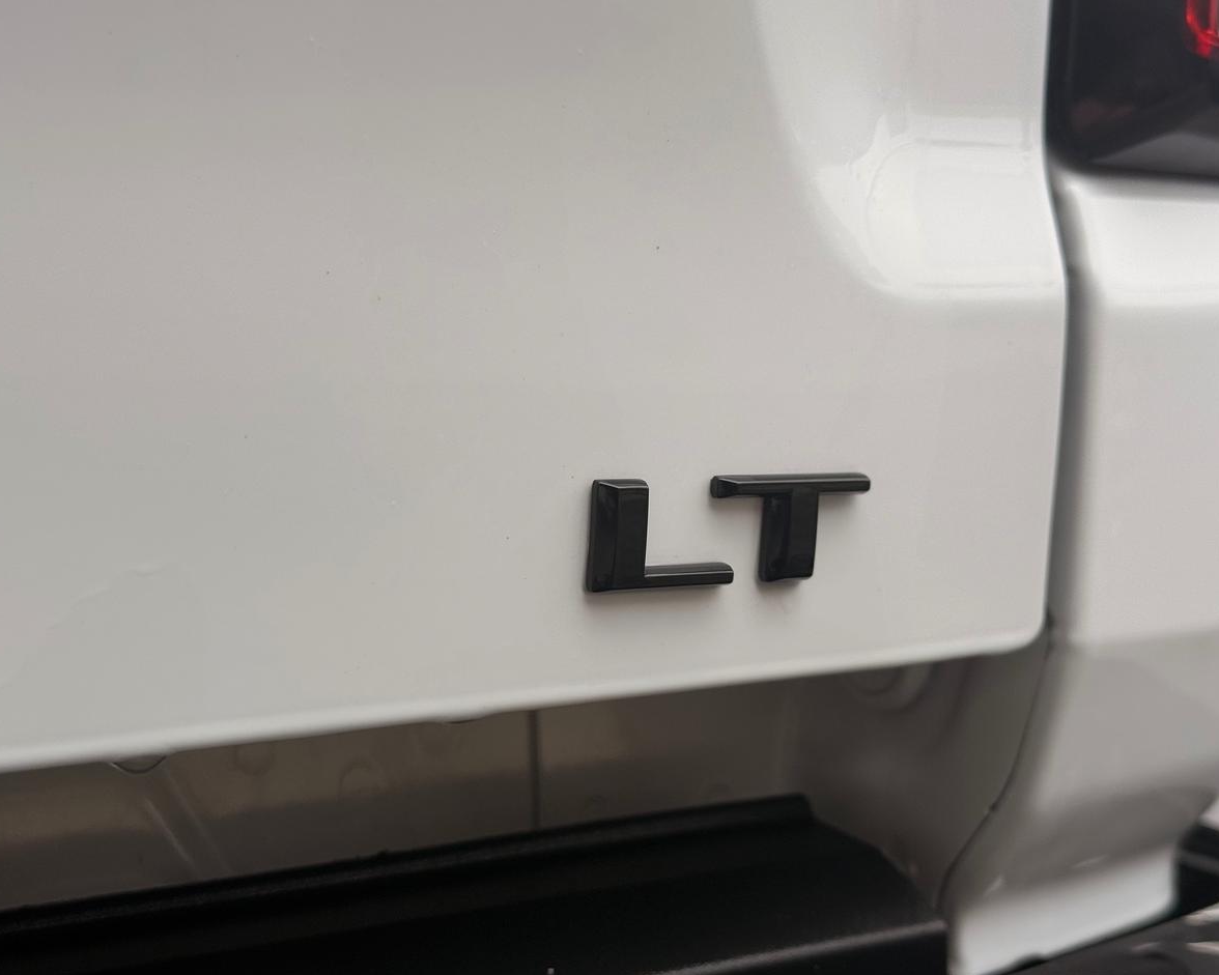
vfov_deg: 29.7
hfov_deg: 36.6
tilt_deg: -2.6
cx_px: 585
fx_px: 1840
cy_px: 480
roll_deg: +0.1
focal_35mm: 51
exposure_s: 1/1133
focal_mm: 6.76
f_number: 1.78
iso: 64
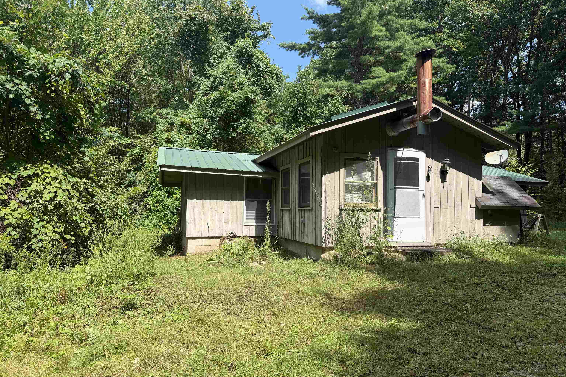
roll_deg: -0.3
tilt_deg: +3.4
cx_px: 283
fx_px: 393
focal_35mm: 25
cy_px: 184
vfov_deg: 51.3
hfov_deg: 71.5
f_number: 1.78
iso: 80
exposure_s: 1/2169
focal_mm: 6.76
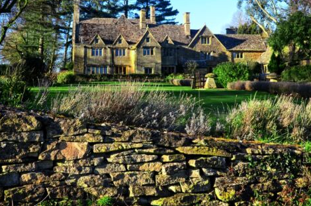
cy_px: 67
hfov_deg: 40.4
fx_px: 422
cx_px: 163
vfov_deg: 27.2
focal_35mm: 49
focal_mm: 24
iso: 100
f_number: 16
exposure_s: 1/20
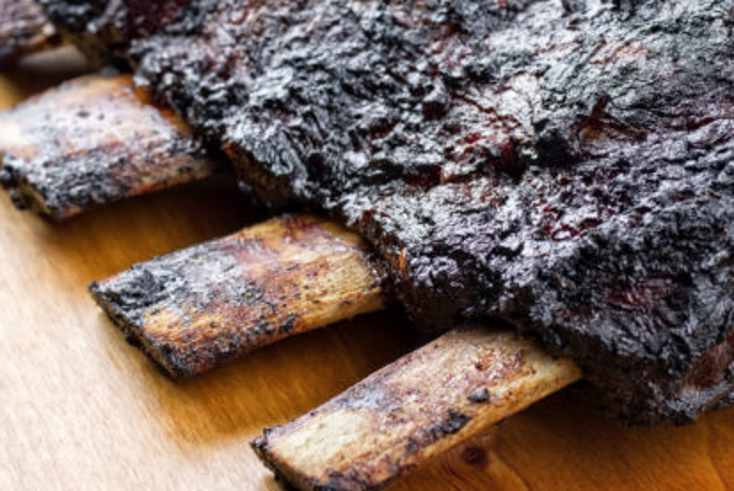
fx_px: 1897
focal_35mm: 93
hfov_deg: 21.9
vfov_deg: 14.7
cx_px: 393
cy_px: 163
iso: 100
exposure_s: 1/200
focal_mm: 50
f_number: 8
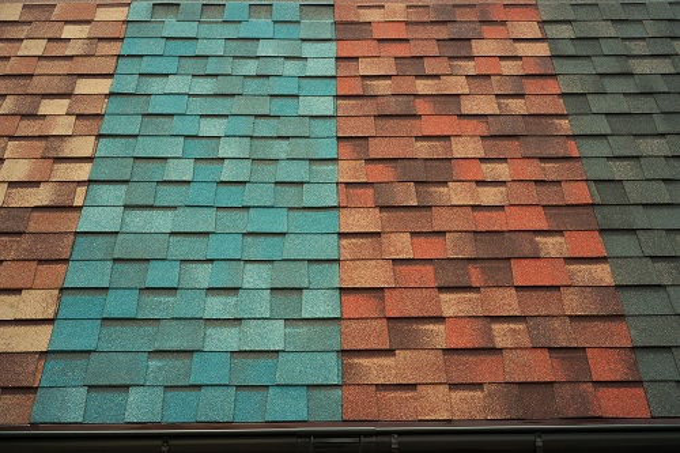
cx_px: 340
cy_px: 226
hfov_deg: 39.6
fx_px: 944
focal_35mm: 50
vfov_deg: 27.0
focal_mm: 50
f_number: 11
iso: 200
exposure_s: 1/30
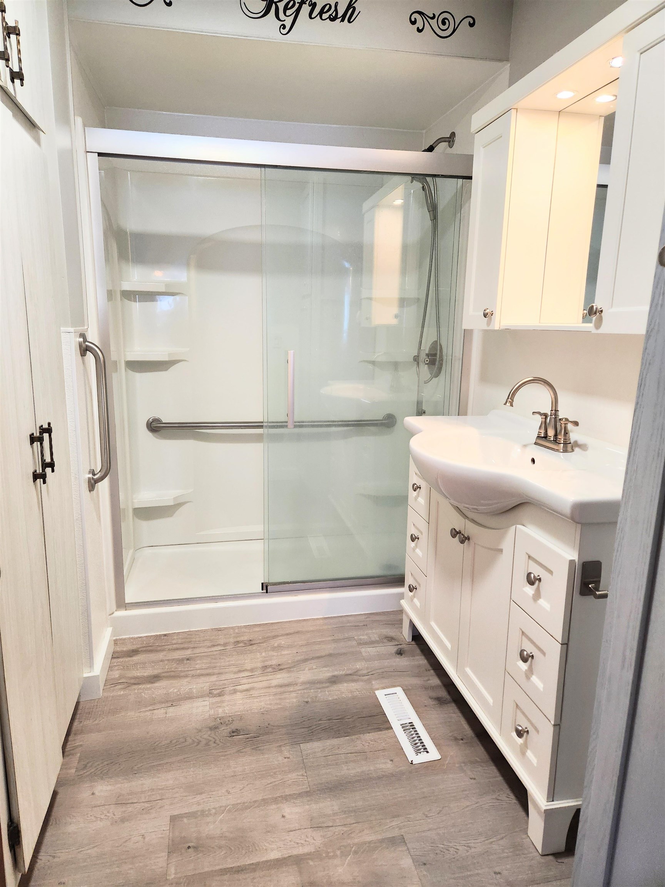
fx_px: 589
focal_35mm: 23
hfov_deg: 58.9
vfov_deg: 73.9
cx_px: 332
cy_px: 444
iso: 200
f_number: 1.8
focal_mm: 5.4
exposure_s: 1/120
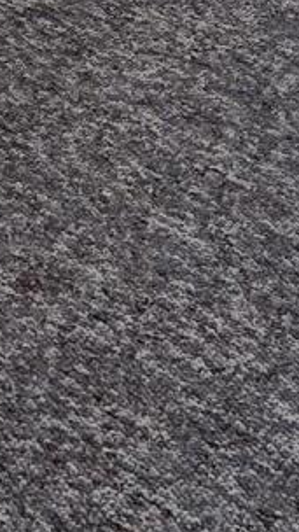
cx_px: -30
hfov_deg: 7.3
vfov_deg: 10.4
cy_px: -917
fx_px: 2326
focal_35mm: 165
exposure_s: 1/120
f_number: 1.7
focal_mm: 6.3
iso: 640
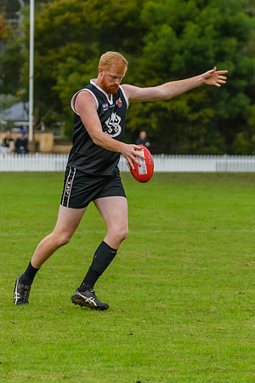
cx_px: 145
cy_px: 186
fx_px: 3695
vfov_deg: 5.9
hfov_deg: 4.0
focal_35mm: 348
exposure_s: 1/1250
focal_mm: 170
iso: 800
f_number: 5
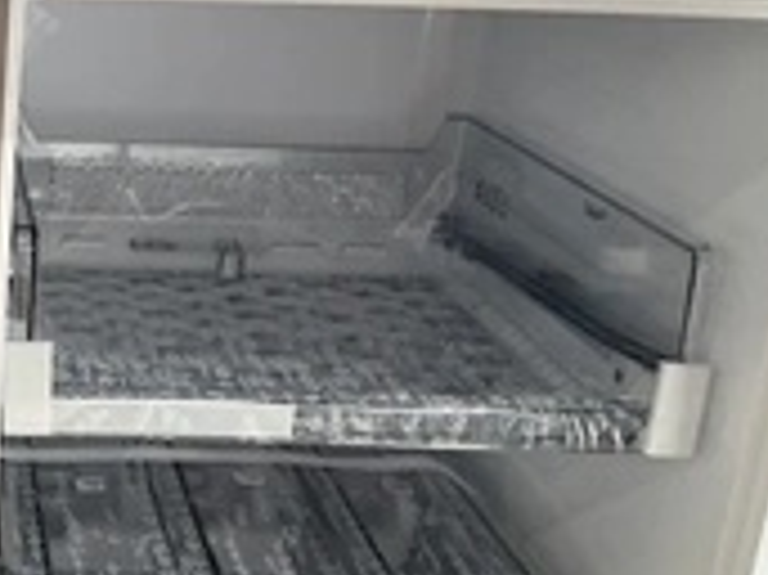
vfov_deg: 21.6
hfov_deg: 26.5
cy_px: 296
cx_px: -63
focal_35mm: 68
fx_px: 1508
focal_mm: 3
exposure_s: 1/60
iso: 160
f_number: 1.8
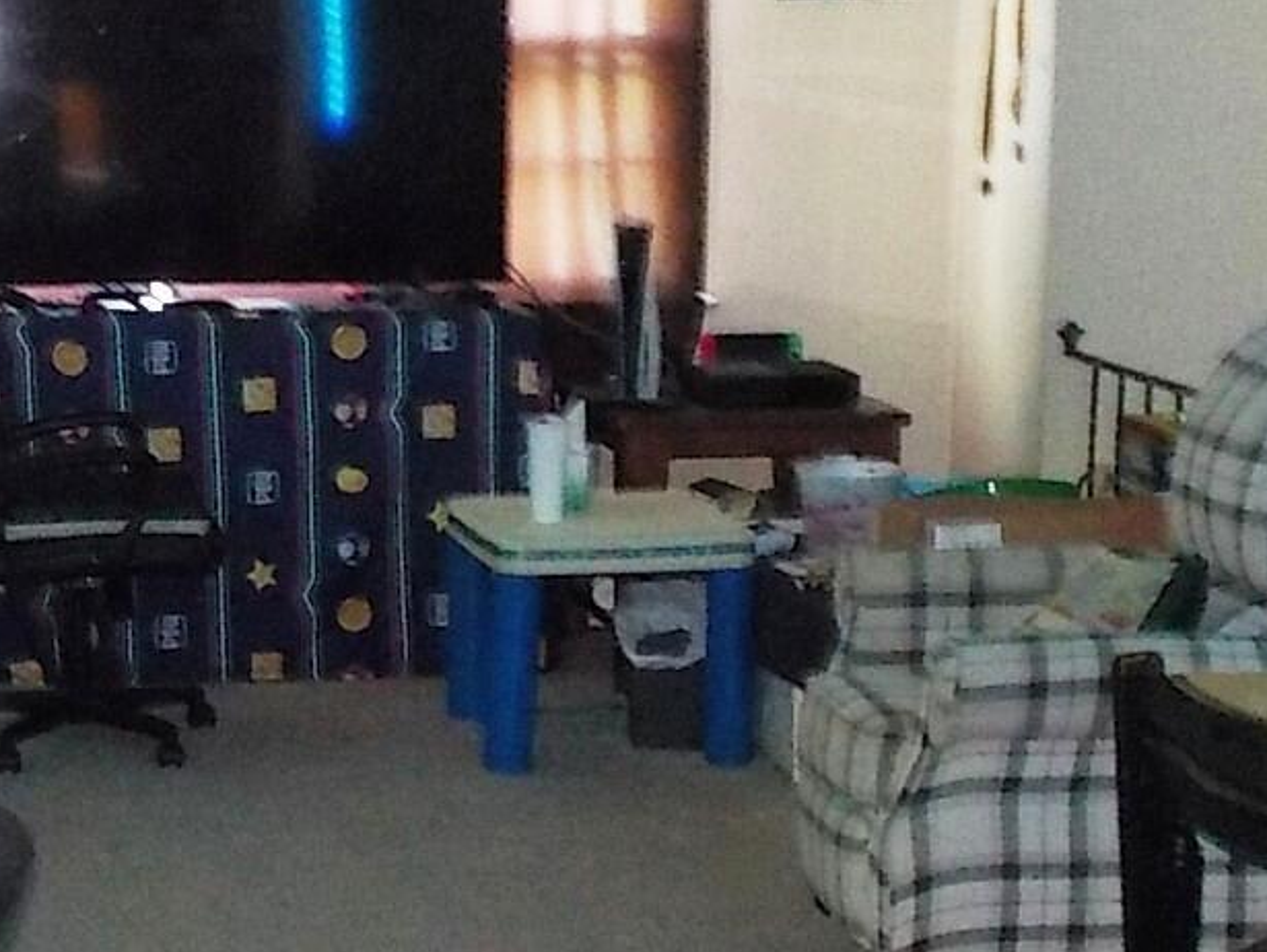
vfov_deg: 18.9
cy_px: 375
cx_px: 99
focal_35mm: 78
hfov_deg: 24.2
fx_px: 2857
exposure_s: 1/15
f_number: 3.3
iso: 800
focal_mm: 4.1
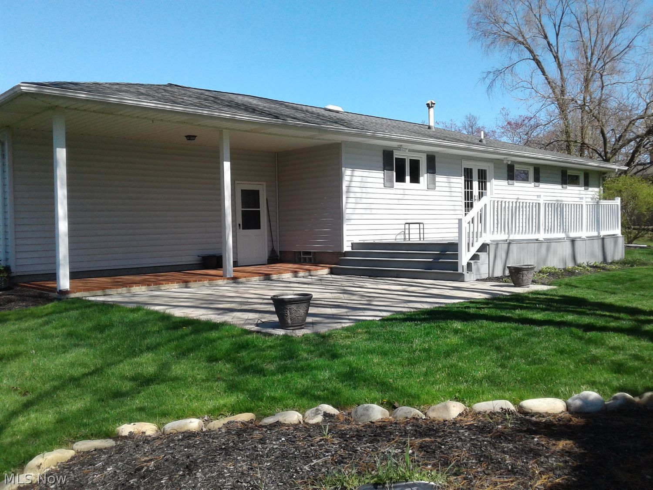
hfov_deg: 55.4
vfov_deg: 42.9
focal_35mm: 33
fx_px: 623
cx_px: 326
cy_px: 245
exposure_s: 1/1142
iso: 50
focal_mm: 3.3
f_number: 2.2
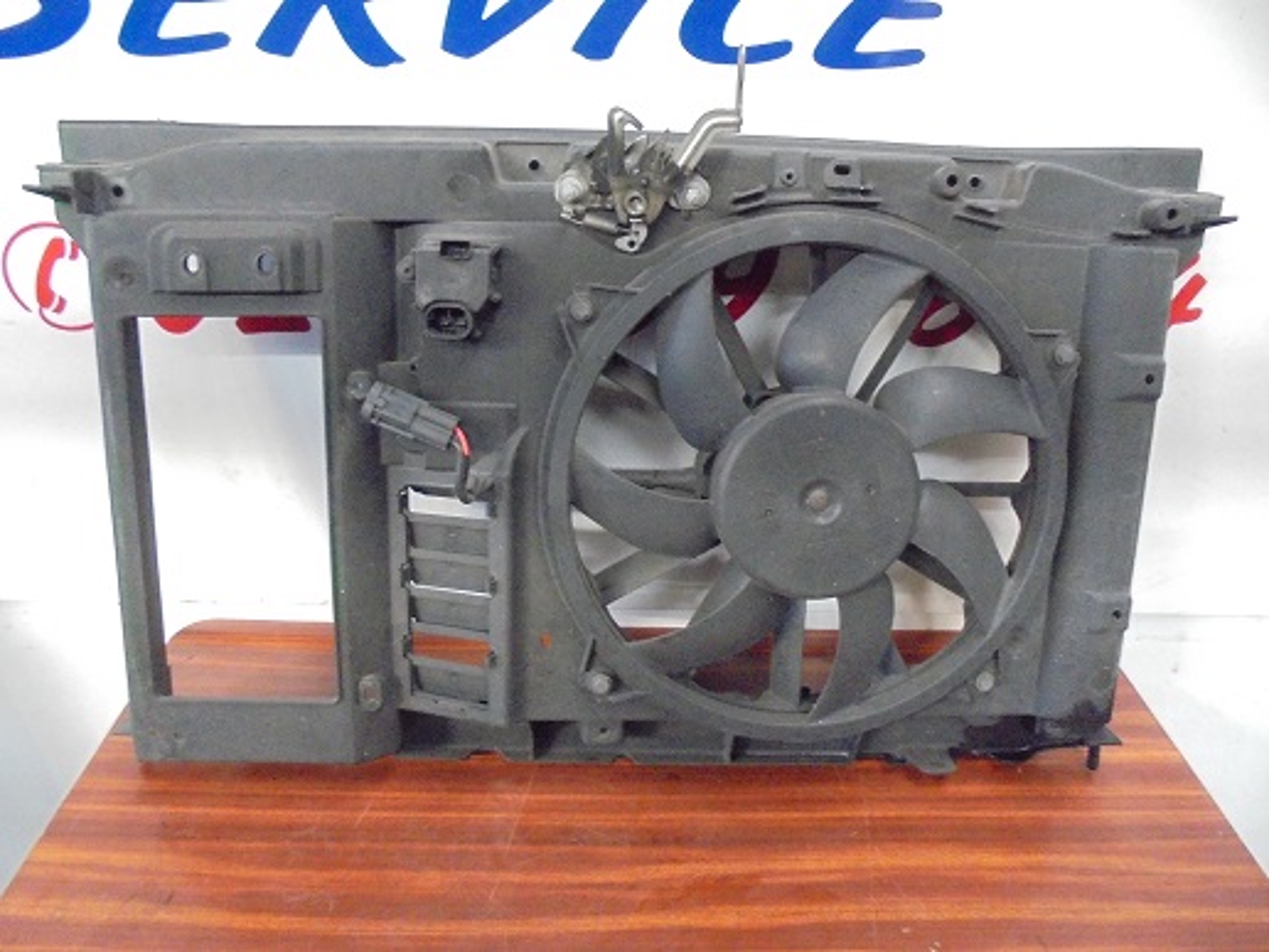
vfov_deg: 53.1
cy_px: 476
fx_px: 953
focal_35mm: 26
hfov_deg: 67.3
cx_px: 634
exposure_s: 1/20
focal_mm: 4.6
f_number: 3.5
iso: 800
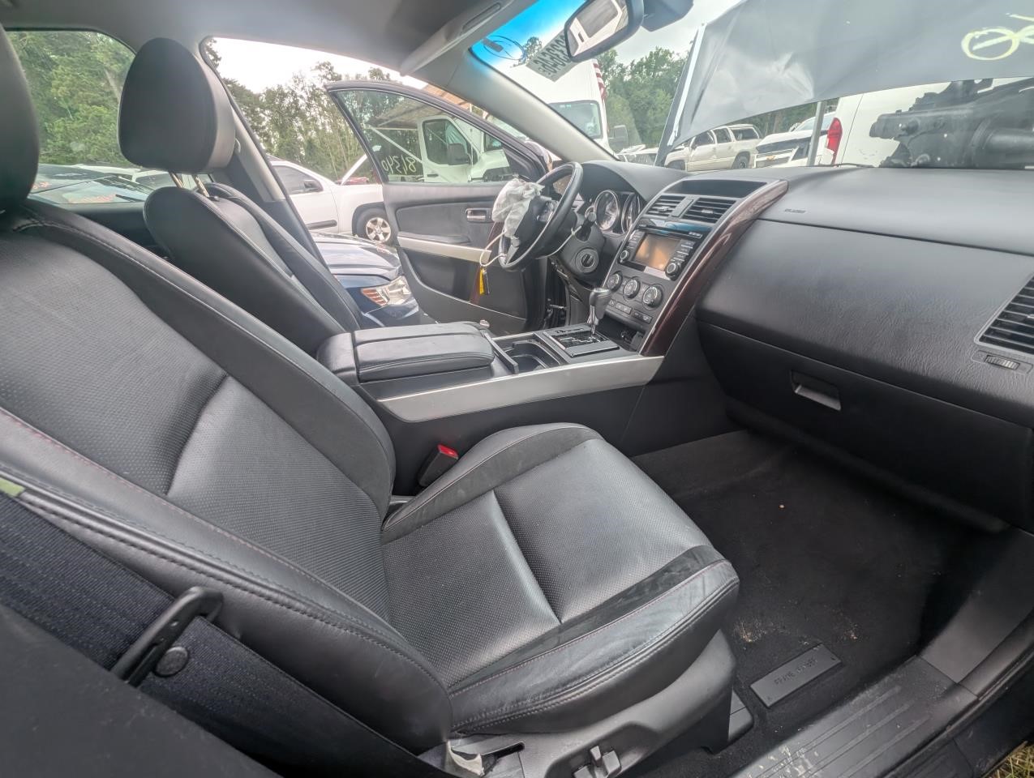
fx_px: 389
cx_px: 517
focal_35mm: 13
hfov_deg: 106.1
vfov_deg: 90.1
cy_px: 389
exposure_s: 1/292
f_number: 2.2
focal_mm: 1.95
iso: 39
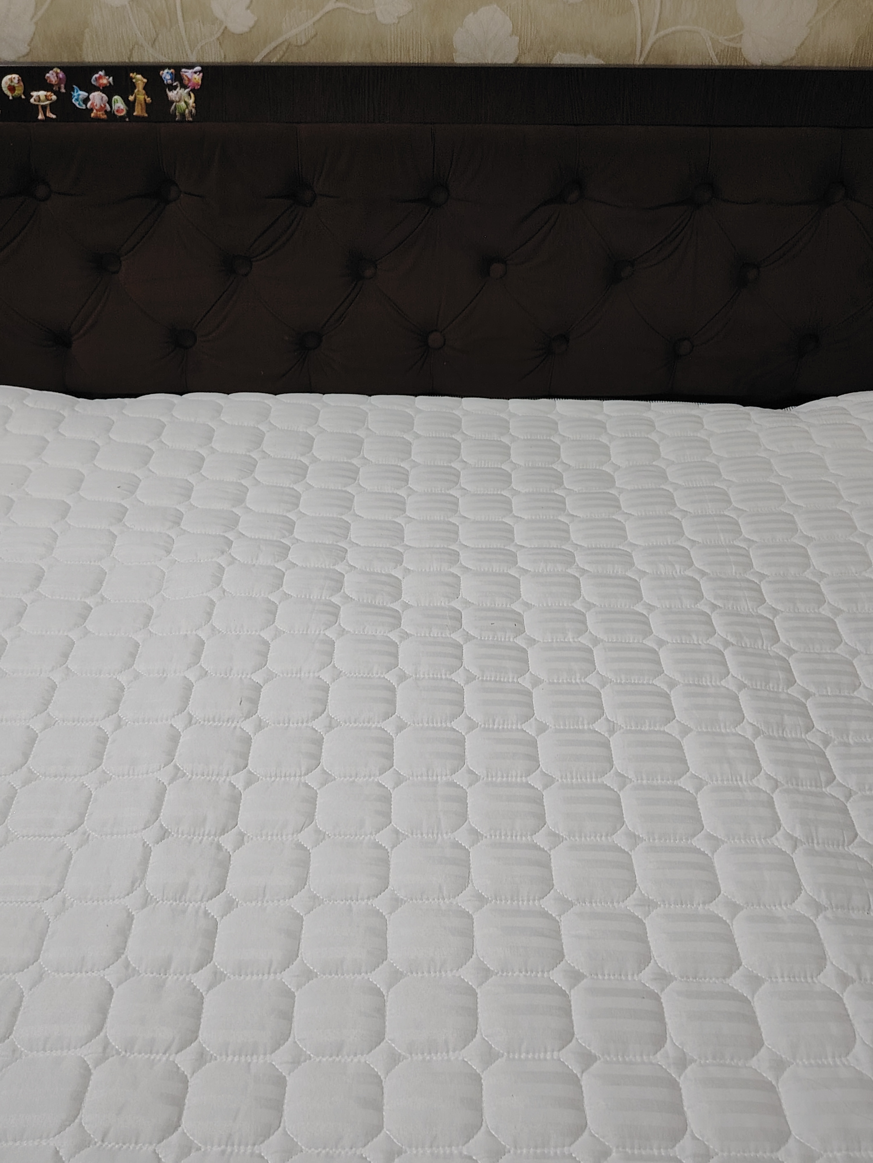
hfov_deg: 42.9
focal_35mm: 33
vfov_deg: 55.4
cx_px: 436
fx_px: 1110
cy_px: 582
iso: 1431
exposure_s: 1/33.3
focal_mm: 5.25
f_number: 1.75
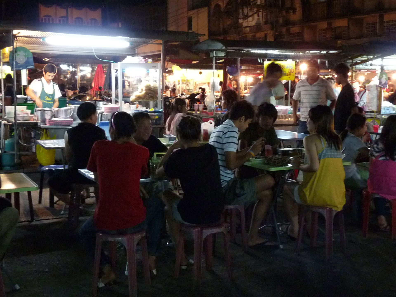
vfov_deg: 30.3
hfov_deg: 39.7
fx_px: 549
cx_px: 198
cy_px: 148
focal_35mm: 48
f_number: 2.8
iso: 400
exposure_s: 1/10
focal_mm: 4.8
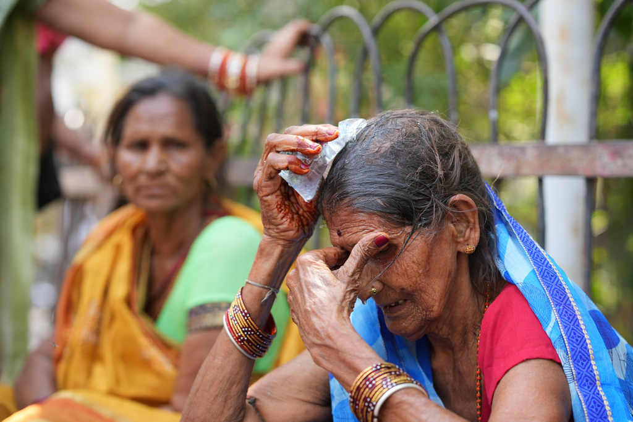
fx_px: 1494
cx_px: 316
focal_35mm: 85
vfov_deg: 16.1
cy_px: 211
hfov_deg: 23.9
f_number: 2.5
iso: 250
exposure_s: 1/500
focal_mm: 85
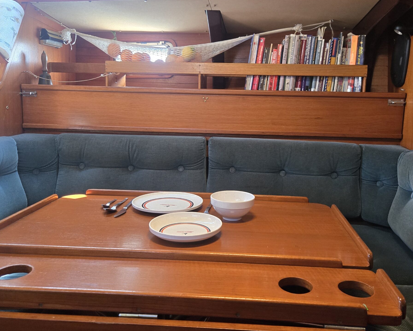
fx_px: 391
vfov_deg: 45.6
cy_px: 133
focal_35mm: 32
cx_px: 229
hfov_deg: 55.5
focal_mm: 5.4
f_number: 1.8
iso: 500
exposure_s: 1/120
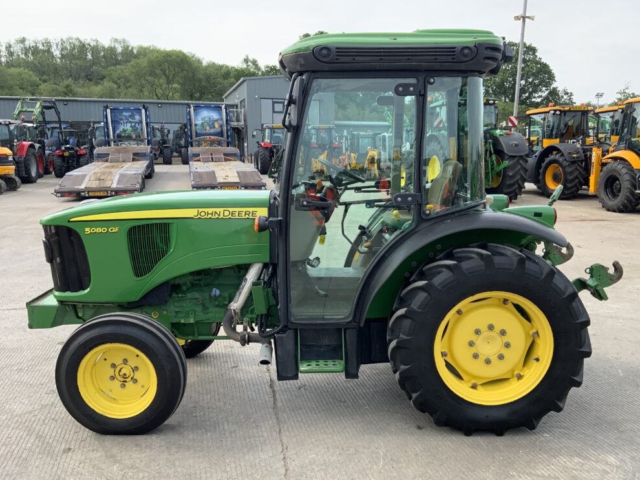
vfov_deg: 46.8
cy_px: 243
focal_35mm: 30
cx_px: 326
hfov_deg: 60.0
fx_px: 555
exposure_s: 1/439
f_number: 1.8
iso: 16
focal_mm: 3
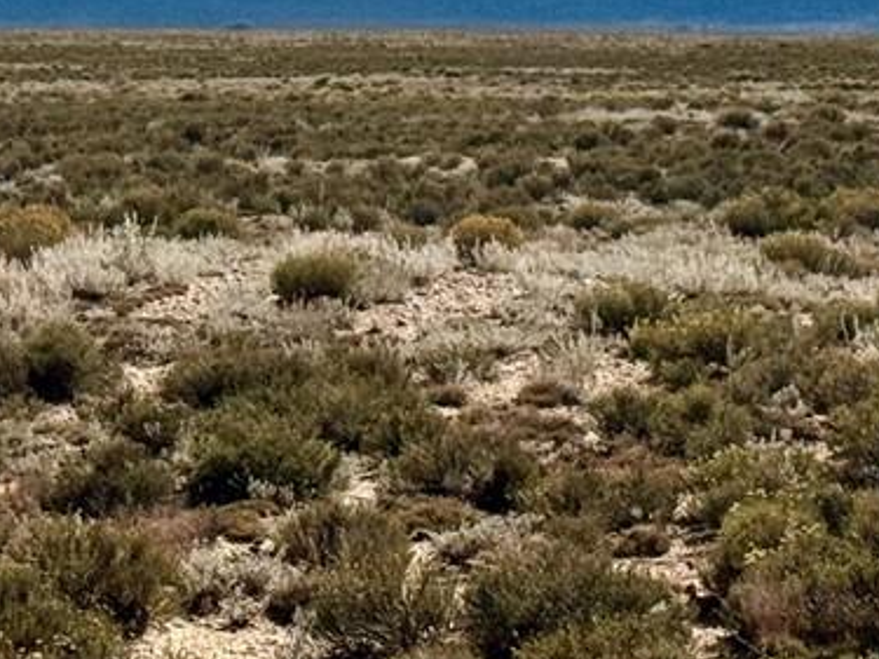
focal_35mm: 205
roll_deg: -0.3
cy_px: -272
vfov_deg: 7.1
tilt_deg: +2.9
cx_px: 162
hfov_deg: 9.6
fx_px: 5204
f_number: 1.78
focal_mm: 6.76
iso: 64
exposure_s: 1/15385
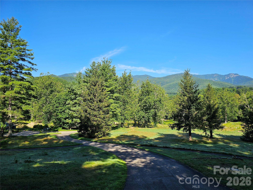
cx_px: 126
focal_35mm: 23
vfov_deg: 58.9
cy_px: 95
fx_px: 168
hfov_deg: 73.9
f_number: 1.7
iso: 10
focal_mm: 6.3
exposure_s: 1/490
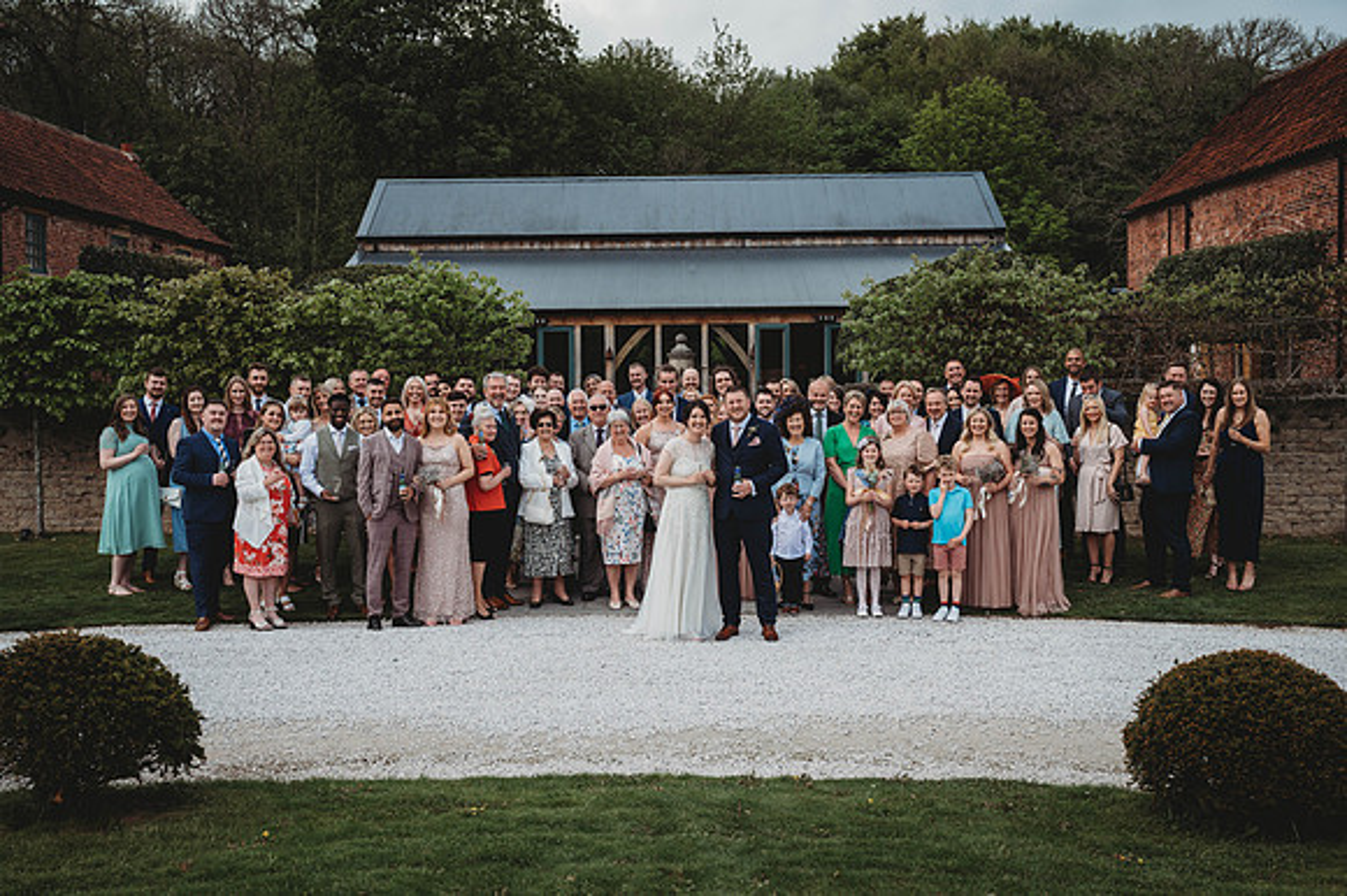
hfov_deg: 48.5
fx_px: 1496
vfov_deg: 33.4
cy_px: 448
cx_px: 674
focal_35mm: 40
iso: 100
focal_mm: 40
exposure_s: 1/640
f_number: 4.5
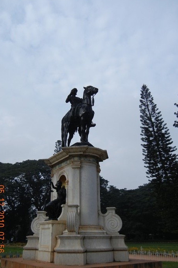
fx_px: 237
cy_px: 132
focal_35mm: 32
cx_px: 82
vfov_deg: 58.7
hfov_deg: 41.1
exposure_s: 1/282
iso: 160
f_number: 7
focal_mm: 5.4
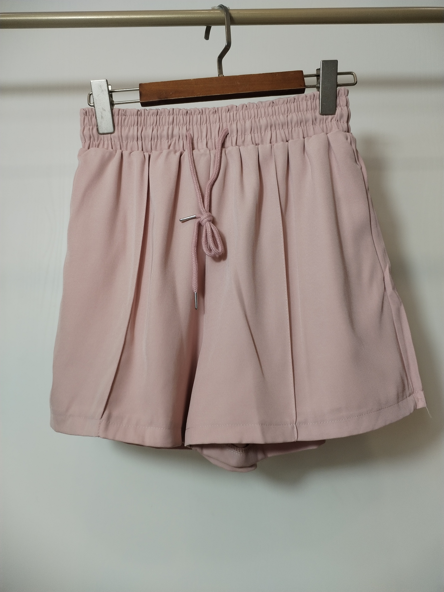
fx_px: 496
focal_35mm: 29
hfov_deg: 48.2
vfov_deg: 61.7
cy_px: 296
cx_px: 222
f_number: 1.8
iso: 144
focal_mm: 4.75
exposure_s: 1/120
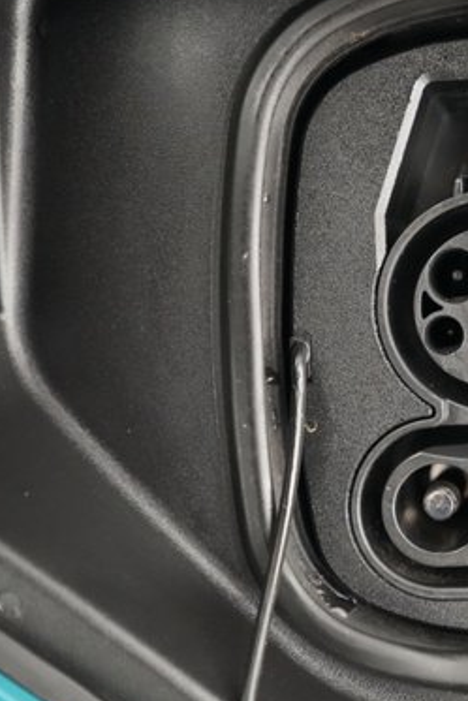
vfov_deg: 41.0
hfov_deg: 26.1
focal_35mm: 48
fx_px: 935
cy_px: 312
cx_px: 502
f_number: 2.8
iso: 12800
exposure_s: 1/40
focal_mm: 28
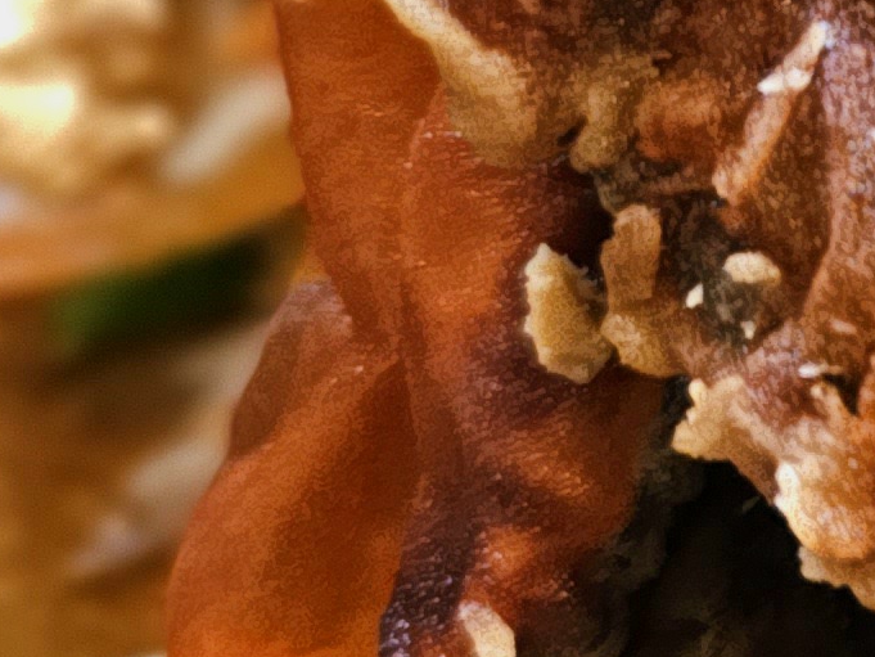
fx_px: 3413
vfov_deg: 10.8
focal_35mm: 135
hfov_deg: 13.0
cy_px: -157
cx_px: 1668
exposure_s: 1/26
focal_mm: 6.3
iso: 640
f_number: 1.7
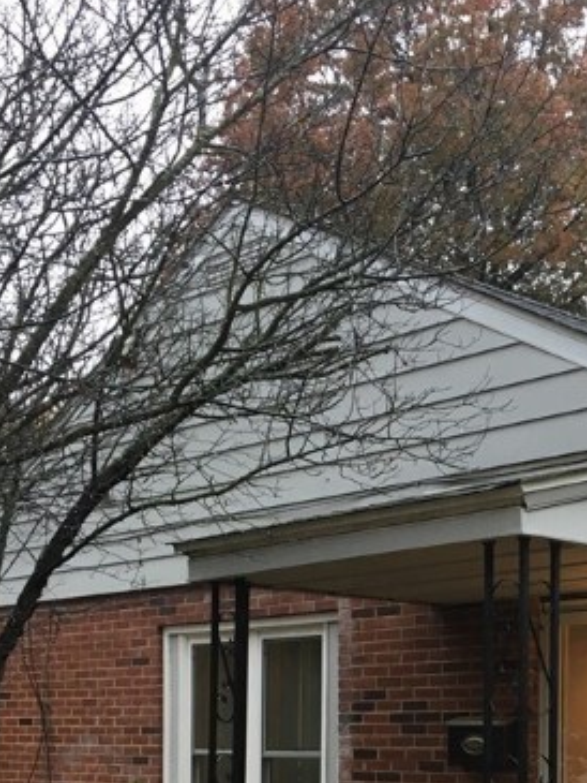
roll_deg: +2.2
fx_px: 1378
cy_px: 770
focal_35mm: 61
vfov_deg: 29.7
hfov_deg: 23.7
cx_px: 469
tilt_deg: -2.9
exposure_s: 1/30
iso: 50
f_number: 2.2
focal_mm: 4.15
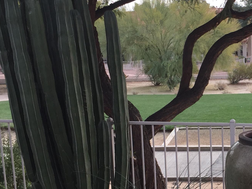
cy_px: 135
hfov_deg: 27.8
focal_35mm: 66
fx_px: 481
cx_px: 245
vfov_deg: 22.1
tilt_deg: -11.1
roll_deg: +1.6
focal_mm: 4.15
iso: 32
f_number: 2.2
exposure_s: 1/682
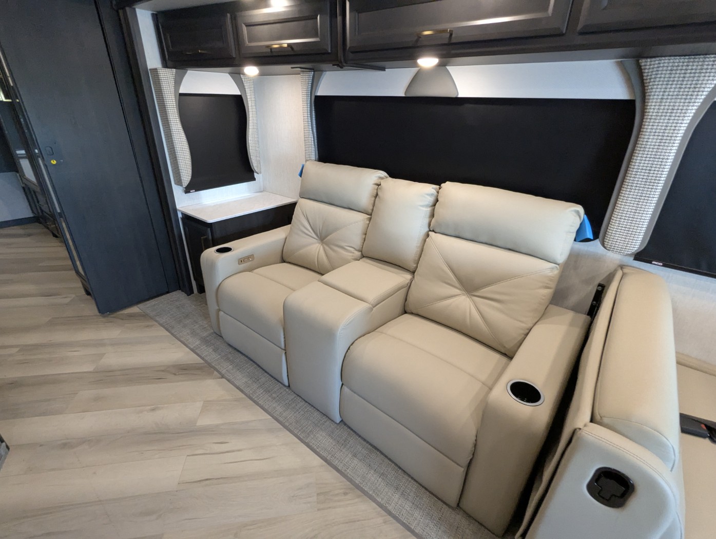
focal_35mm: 16
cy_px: 270
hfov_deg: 94.4
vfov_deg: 78.2
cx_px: 358
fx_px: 331
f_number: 2.2
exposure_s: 1/86.7
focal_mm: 2.35
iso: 391
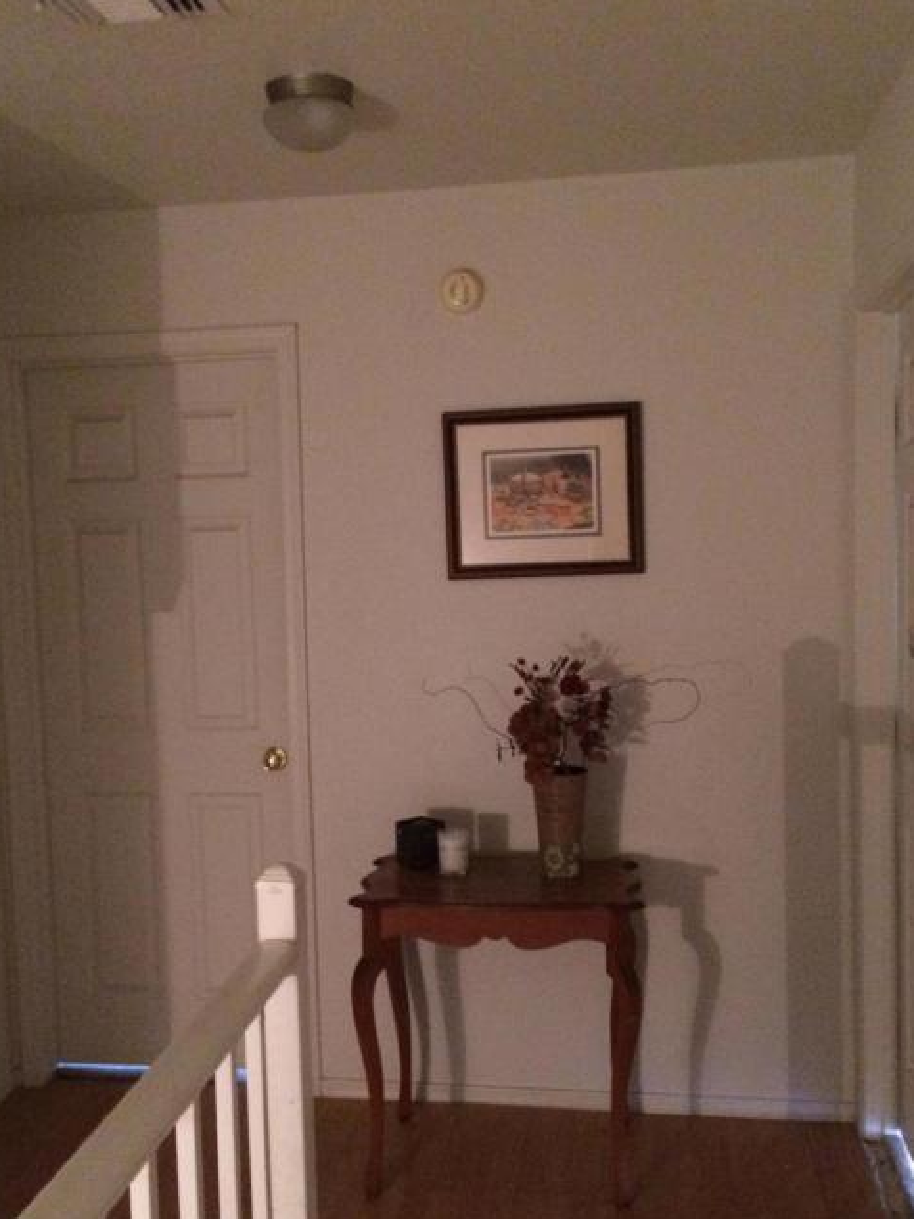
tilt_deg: -5.6
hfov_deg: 40.7
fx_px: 1232
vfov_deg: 52.6
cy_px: 629
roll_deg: +1.7
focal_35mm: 35
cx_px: 435
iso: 640
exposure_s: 1/15
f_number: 2.2
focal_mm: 4.15
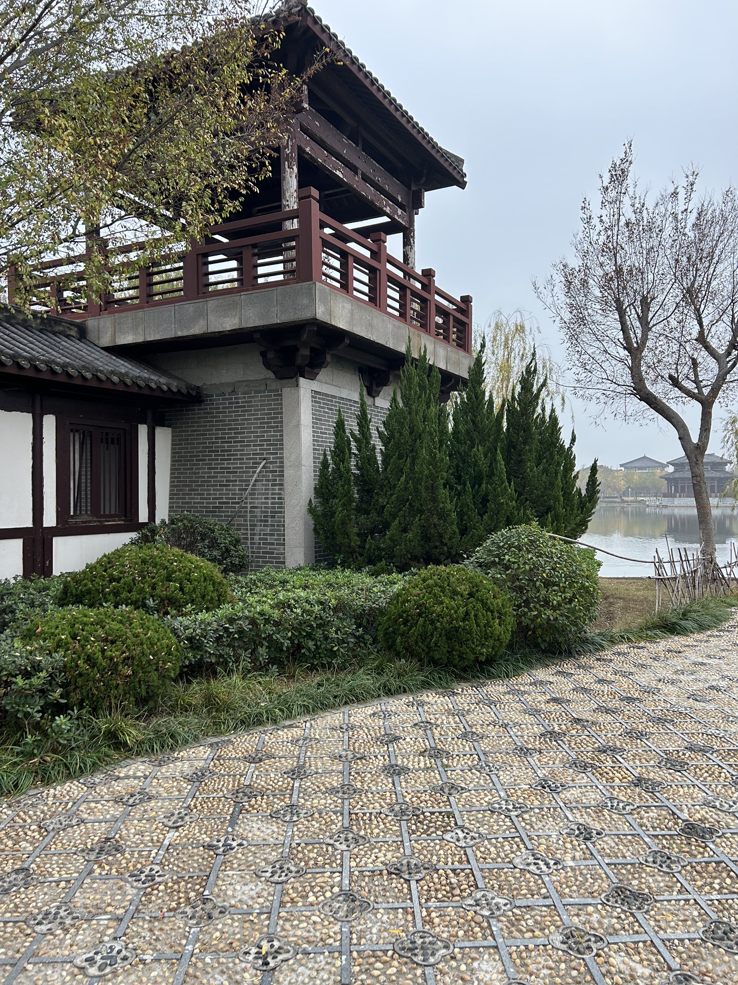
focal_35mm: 26
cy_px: 492
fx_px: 739
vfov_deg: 67.3
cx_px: 369
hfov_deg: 53.1
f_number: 1.5
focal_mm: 5.7
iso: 64
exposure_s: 1/121
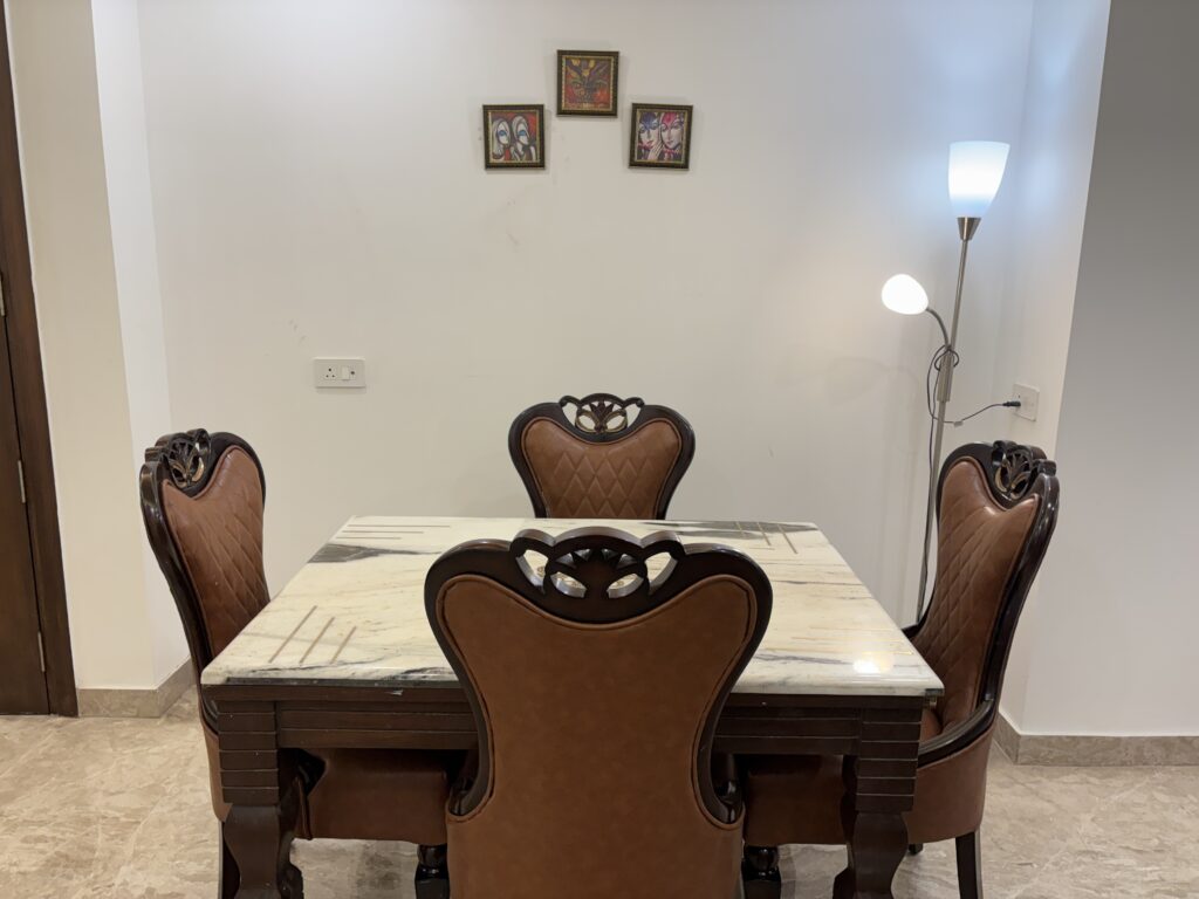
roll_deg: -0.7
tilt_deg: -12.4
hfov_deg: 67.3
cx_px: 600
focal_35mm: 26
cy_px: 450
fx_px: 901
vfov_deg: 53.1
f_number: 1.6
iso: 100
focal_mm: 5.96
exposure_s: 1/100
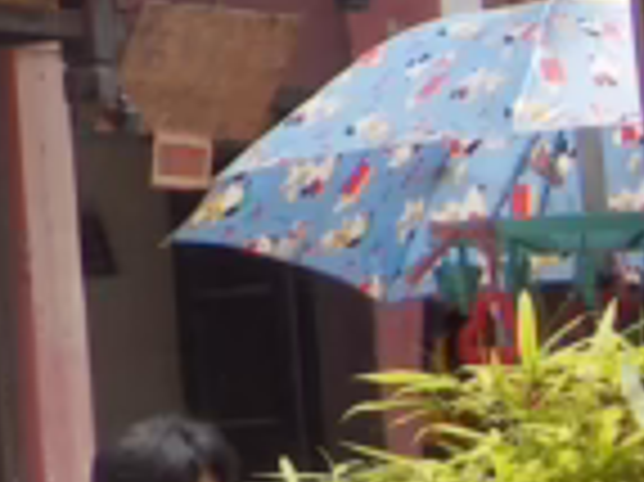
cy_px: -392
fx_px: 4182
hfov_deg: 8.1
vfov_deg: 6.4
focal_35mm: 225
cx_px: -874
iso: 100
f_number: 4.8
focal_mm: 8
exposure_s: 1/575
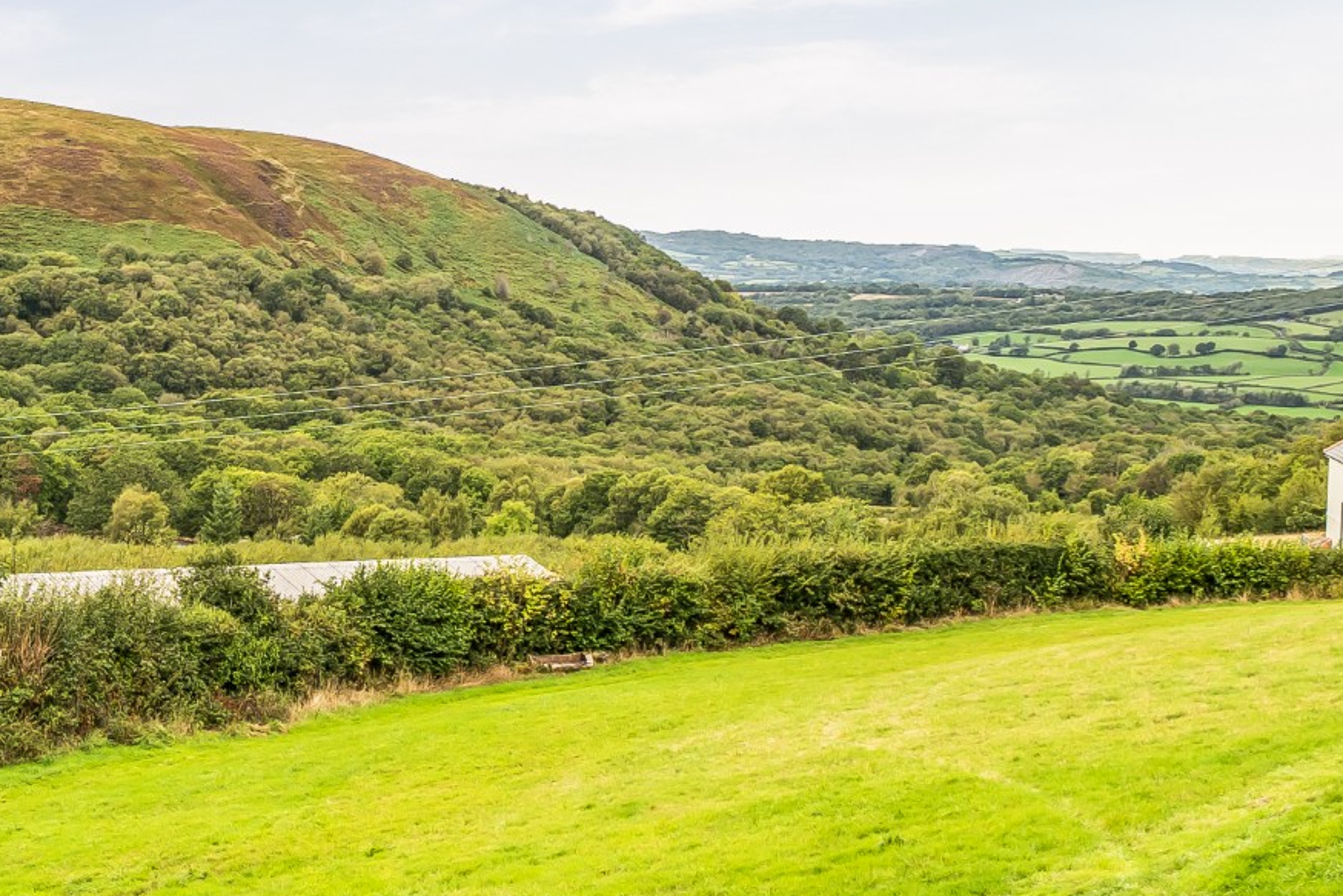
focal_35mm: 63
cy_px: 247
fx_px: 2350
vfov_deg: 21.4
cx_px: 526
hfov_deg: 31.8
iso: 400
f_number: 8
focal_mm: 23
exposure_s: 1/160
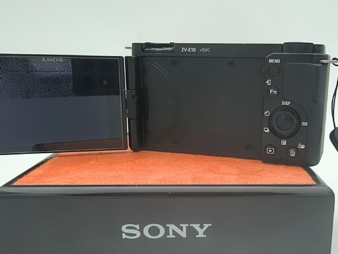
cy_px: 127
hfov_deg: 71.5
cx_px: 169
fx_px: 235
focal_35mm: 24
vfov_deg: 56.9
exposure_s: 1/100
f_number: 2
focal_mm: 1.83
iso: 151
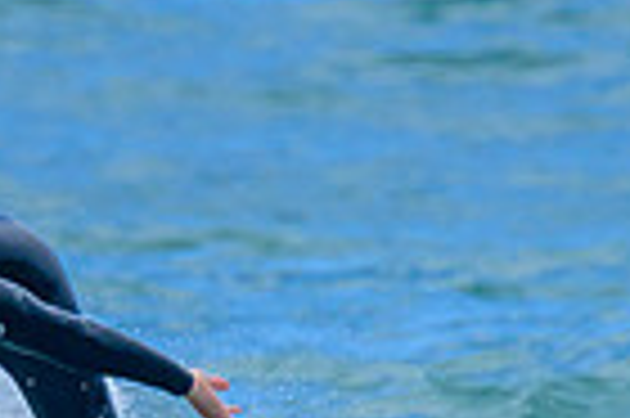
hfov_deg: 0.7
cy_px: 309
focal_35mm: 3070
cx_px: 12
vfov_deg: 0.4
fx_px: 53662
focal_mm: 560
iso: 450
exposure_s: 1/2000
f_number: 8
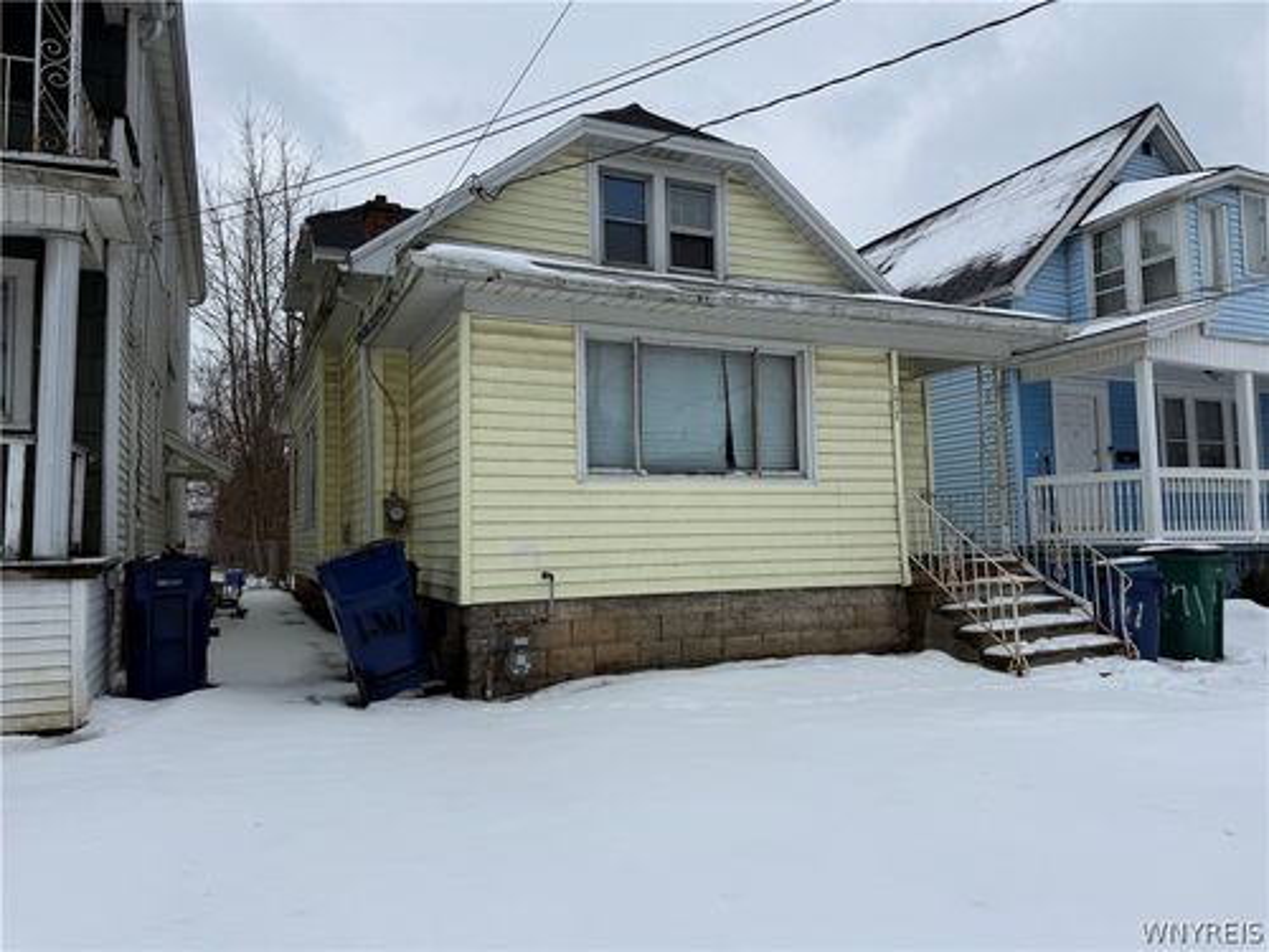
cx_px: 634
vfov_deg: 56.8
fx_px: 880
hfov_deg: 71.6
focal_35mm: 24
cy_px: 476
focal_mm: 6.76
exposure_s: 1/4975
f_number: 1.78
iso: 80
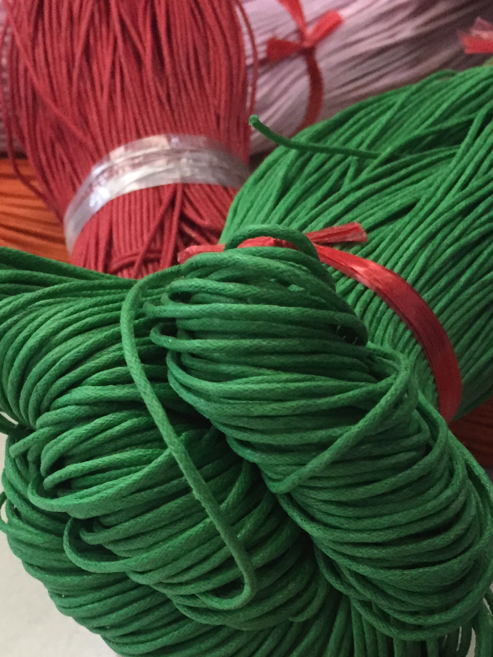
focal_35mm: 57
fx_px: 1083
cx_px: 262
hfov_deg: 25.6
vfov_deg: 33.1
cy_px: 500
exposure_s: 1/30
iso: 200
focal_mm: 4.15
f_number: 2.2
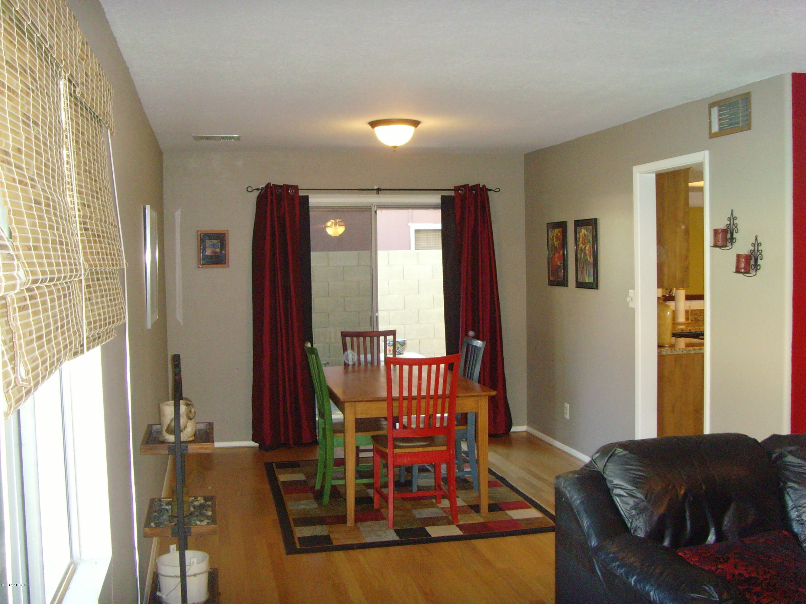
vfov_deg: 36.8
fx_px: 908
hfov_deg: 47.9
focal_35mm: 39
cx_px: 403
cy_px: 302
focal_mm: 6.6
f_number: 3.5
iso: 320
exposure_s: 1/45
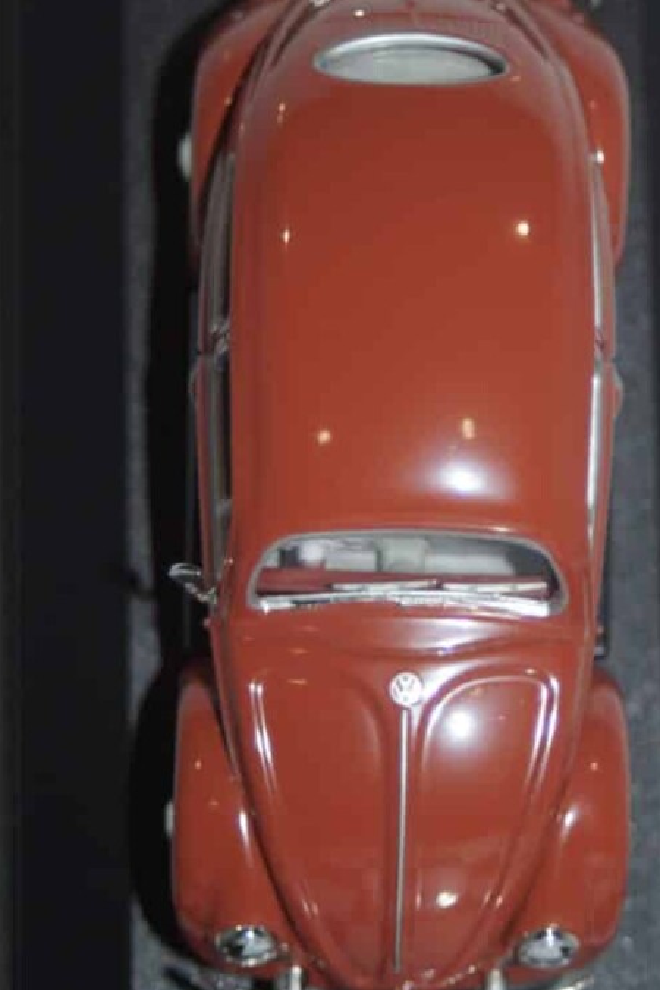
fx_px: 4400
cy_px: 419
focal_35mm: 160
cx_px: 390
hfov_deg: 8.6
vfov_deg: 12.8
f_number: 5.6
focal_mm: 80
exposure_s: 1/60
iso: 200
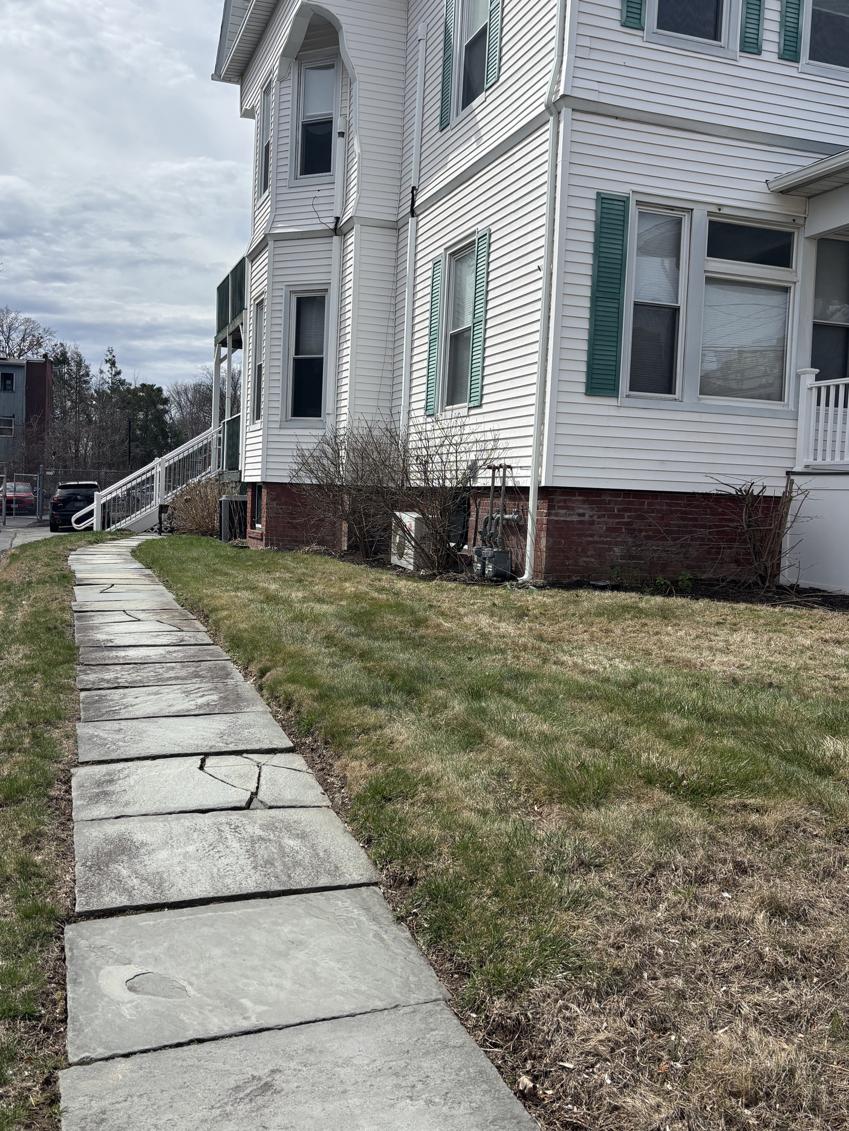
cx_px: 408
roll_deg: -2.7
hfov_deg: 44.2
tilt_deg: -2.2
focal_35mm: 32
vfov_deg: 56.8
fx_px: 1046
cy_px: 540
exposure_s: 1/4425
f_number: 1.6
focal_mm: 5.96
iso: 50
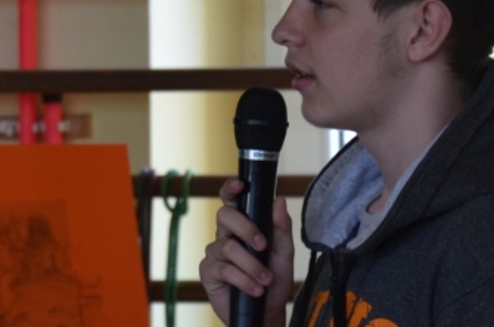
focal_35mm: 482
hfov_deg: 4.3
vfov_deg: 2.8
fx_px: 6595
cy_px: 228
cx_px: 65
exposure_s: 1/60
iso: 640
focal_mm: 105
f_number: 5.6
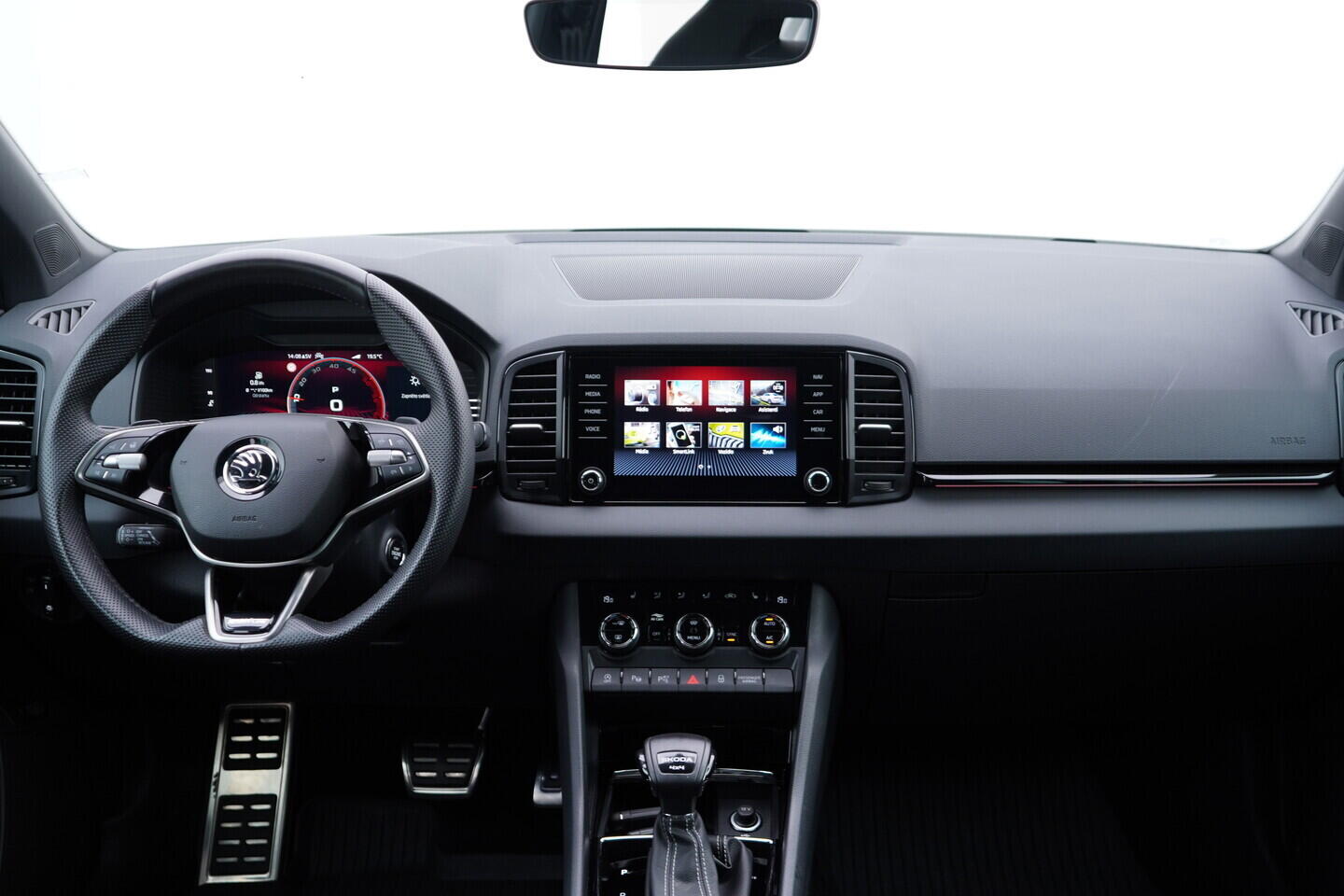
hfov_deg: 53.1
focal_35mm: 36
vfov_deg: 36.9
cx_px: 672
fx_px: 1344
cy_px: 448
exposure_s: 1/40
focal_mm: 24
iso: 200
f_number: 2.8
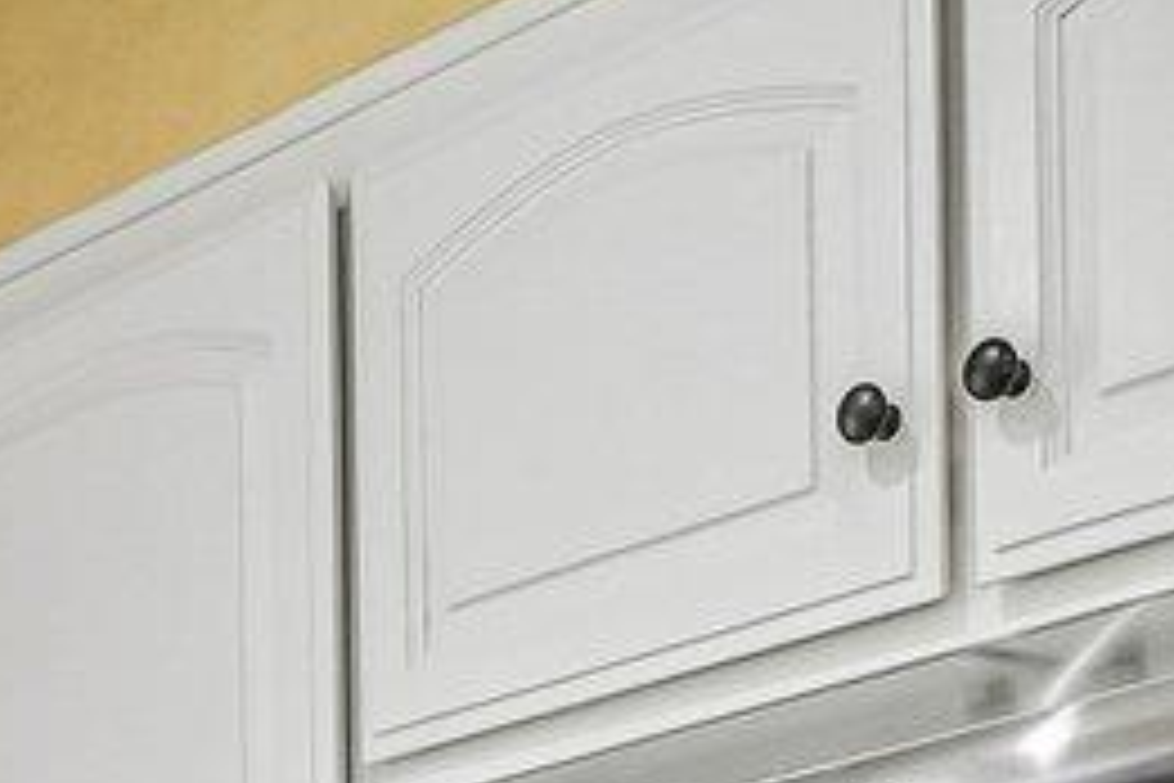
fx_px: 3587
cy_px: 1726
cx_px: 193
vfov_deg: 11.0
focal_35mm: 110
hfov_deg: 18.4
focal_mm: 14
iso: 800
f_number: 8
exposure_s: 1/30
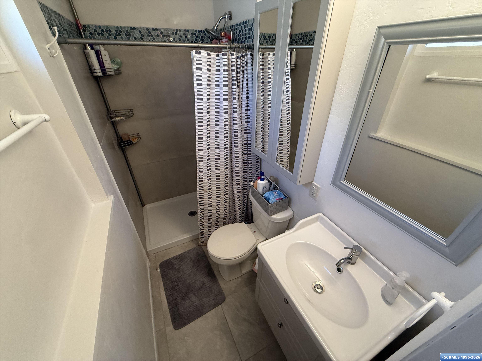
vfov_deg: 85.7
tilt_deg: -32.0
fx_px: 195
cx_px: 241
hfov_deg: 102.1
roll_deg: +0.1
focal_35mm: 14
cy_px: 180
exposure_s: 1/120
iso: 320
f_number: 2.2
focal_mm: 2.22
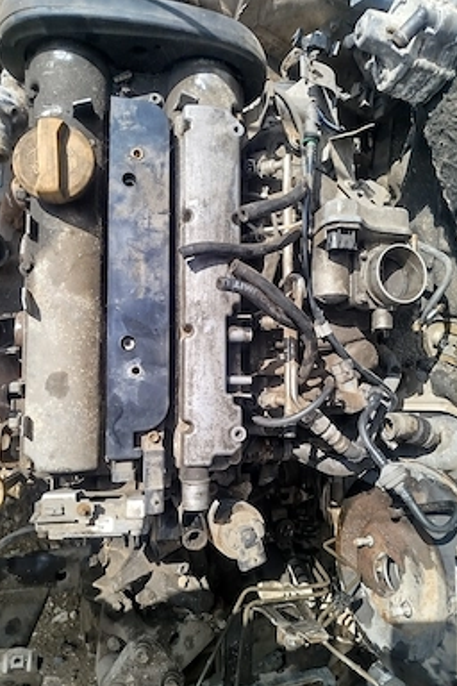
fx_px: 495
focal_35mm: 26
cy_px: 354
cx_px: 239
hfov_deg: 49.5
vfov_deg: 69.4
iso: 50
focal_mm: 5.31
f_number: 1.7
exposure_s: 1/539
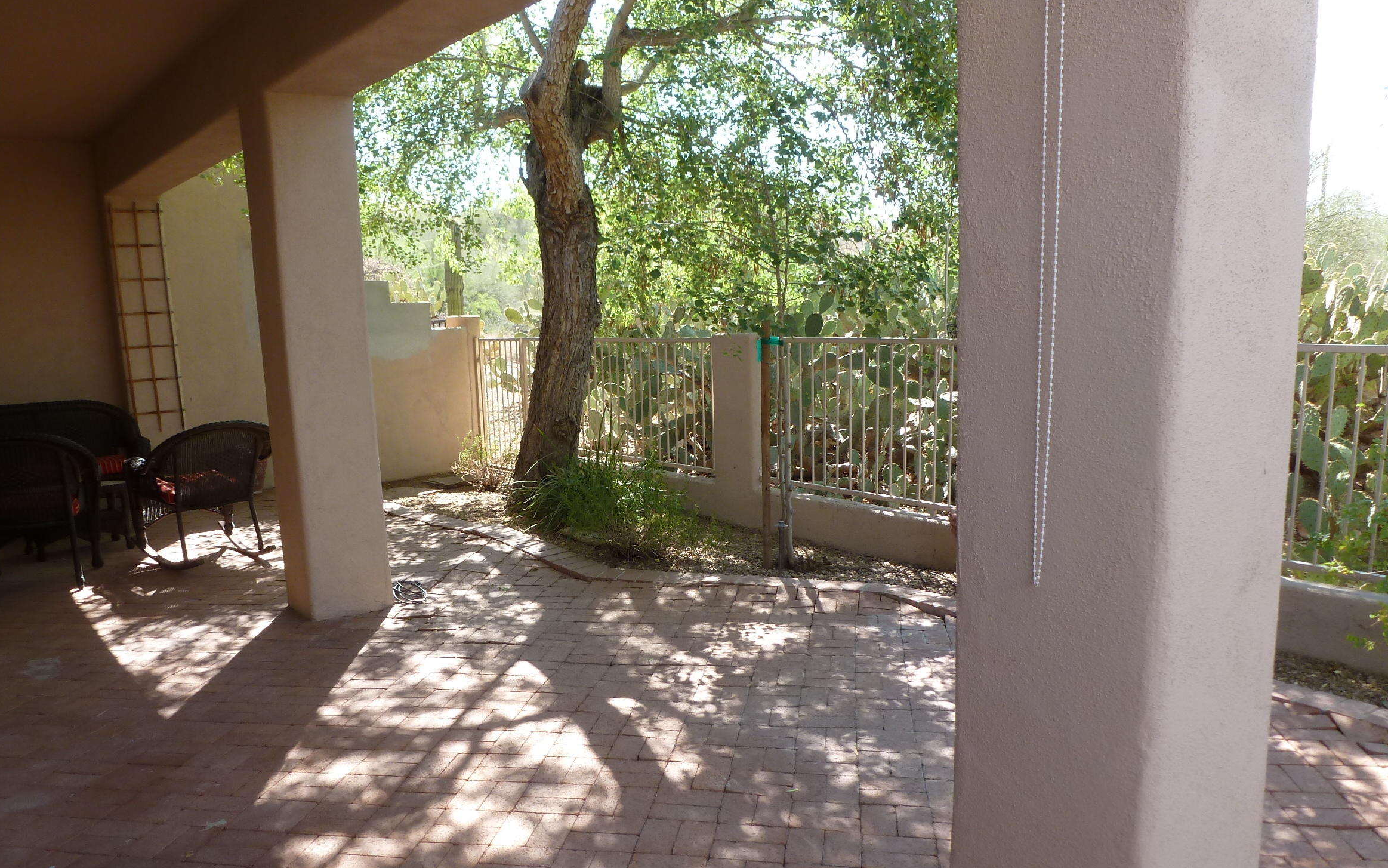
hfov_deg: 66.4
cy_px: 525
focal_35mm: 28
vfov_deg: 44.3
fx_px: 1059
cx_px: 663
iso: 100
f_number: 3.5
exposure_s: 1/100
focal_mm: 4.3
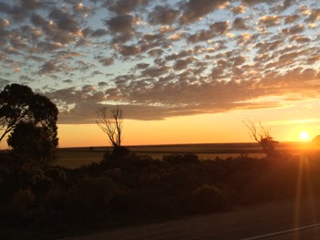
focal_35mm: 43
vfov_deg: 33.1
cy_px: 68
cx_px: 151
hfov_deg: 43.8
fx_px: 397
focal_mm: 4.15
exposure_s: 1/789
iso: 32
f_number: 2.2
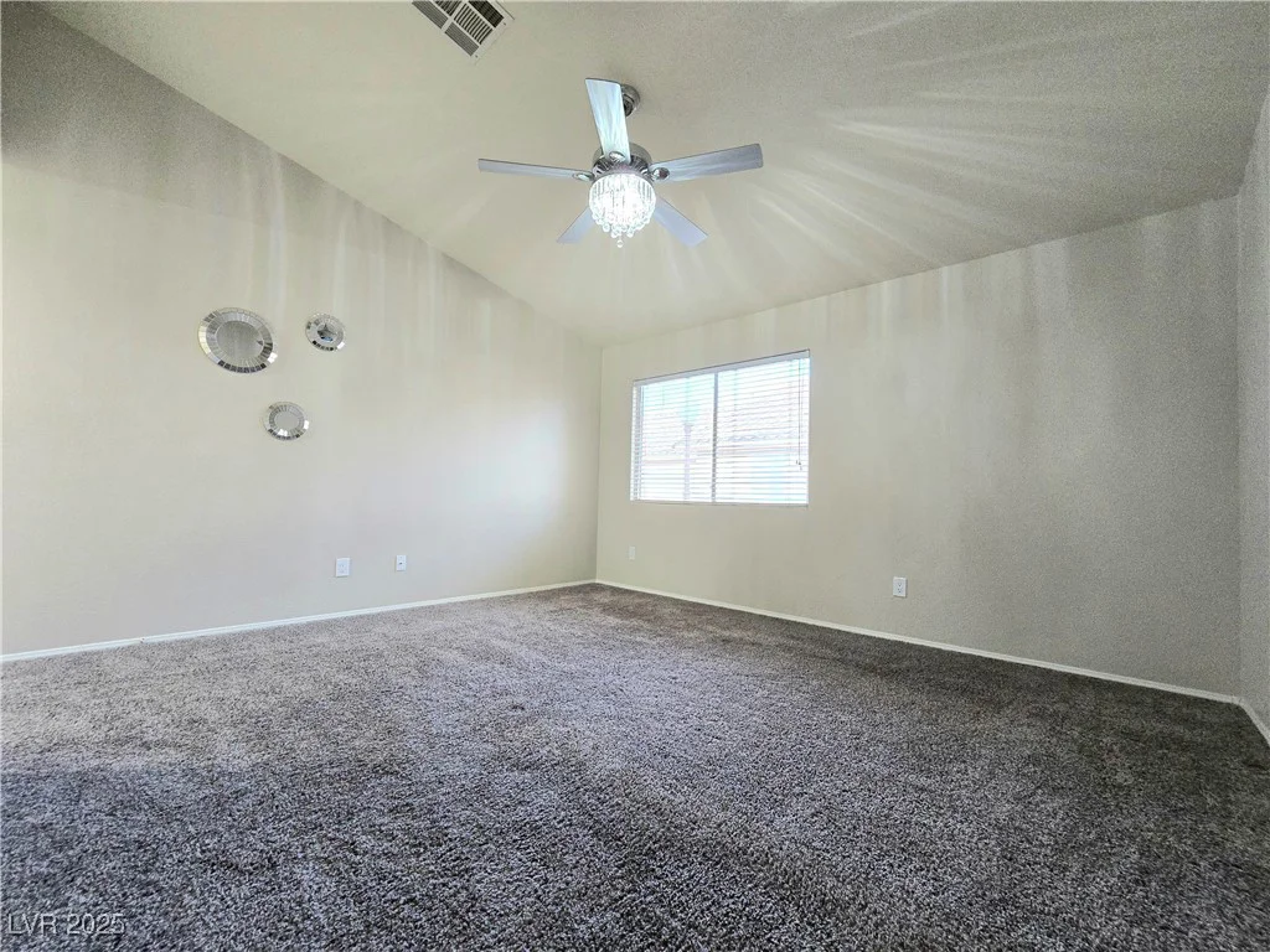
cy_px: 476
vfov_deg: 89.9
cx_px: 635
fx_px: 477
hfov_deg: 106.2
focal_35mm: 13
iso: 400
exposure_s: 1/60.2
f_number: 2.2
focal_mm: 2.2
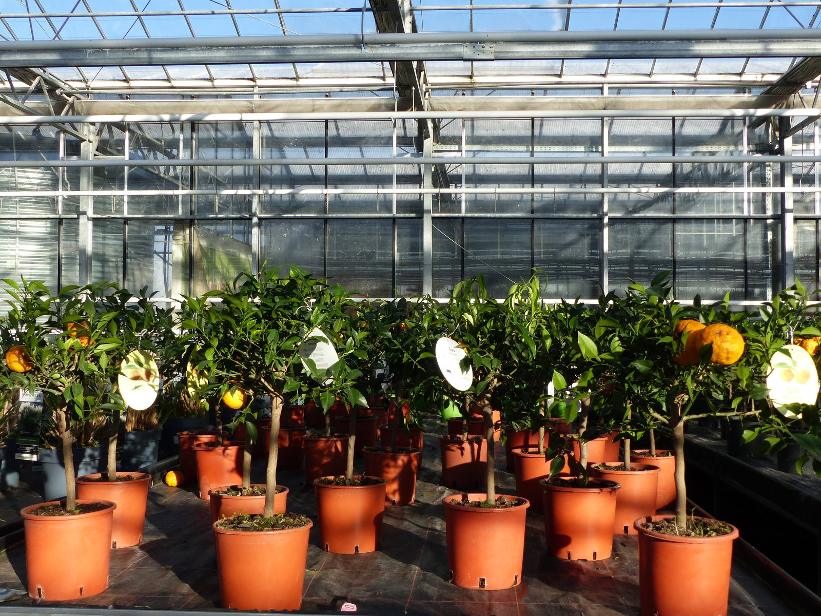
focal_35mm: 38
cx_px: 410
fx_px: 901
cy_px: 308
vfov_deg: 37.7
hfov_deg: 49.0
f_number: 4
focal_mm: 6.8
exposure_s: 1/400
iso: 100
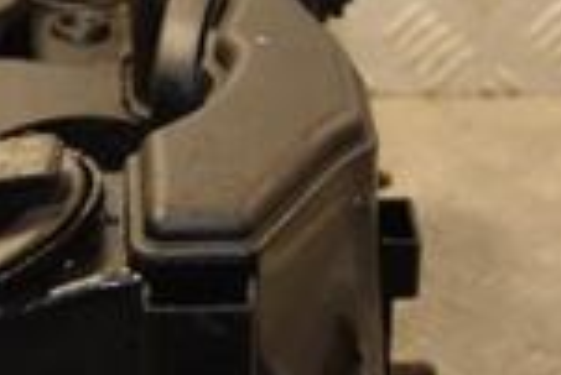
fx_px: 3244
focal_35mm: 208
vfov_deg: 6.6
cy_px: 438
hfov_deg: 9.8
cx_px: -48
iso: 800
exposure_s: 1/125
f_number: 5
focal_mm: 35
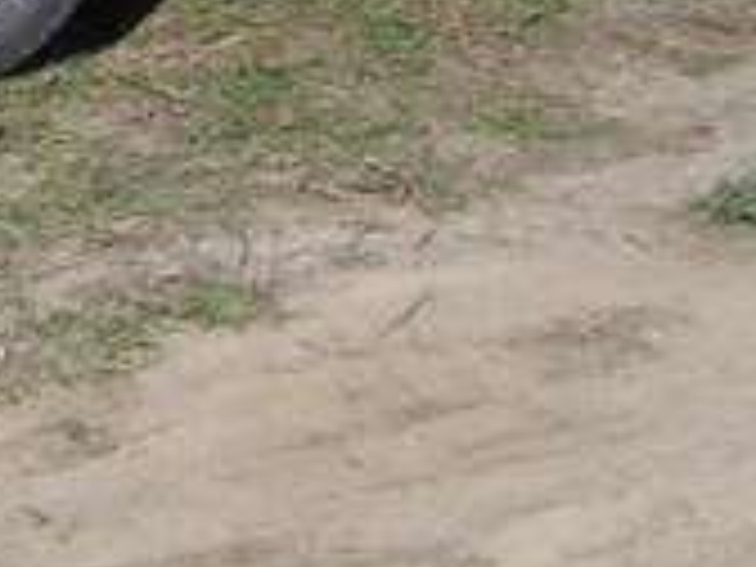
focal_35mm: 171
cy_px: -256
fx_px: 3735
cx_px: -896
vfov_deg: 8.5
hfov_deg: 10.4
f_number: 4.8
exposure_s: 1/750
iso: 80
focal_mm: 6
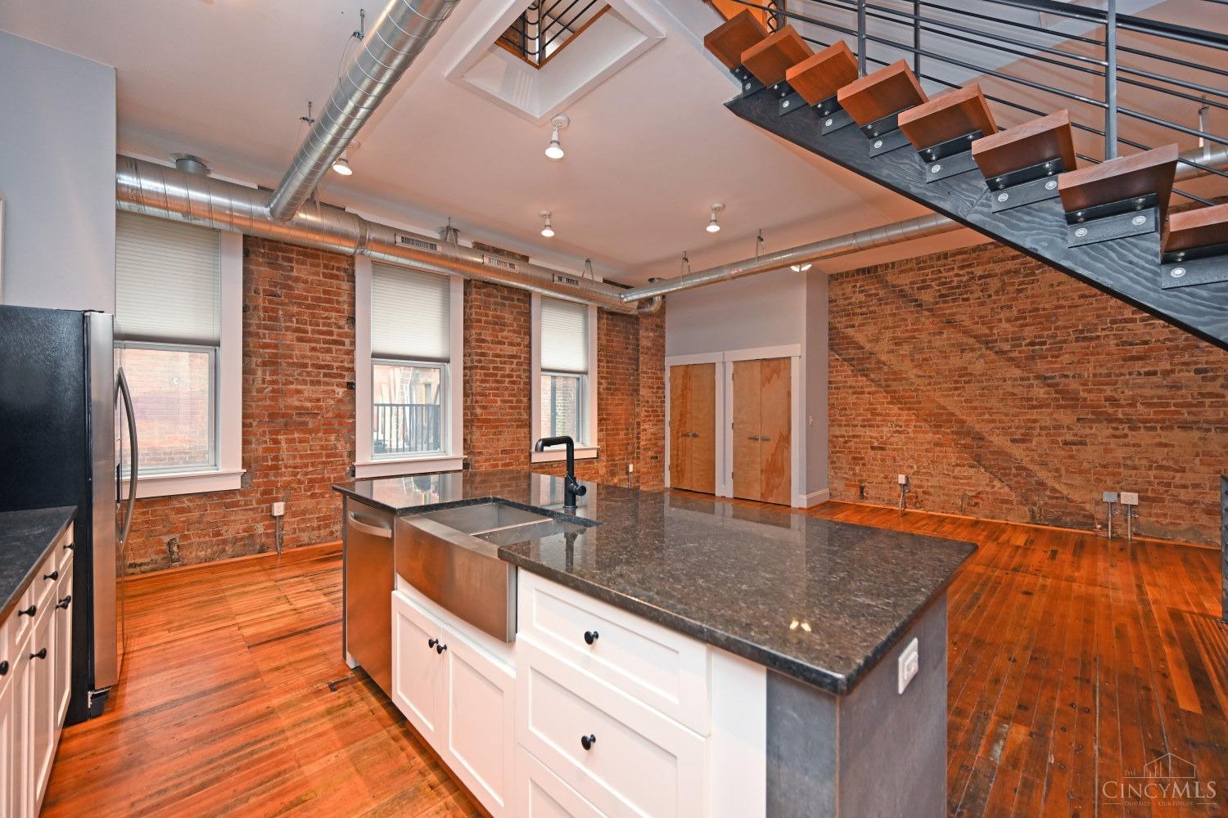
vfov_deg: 81.2
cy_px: 409
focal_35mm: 14
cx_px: 614
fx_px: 478
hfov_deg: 104.3
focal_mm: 14
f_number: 4
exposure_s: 1/60
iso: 450
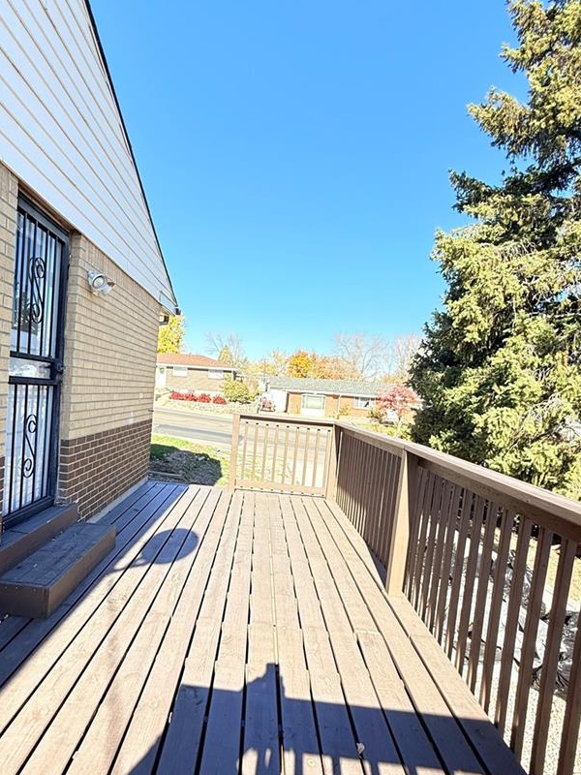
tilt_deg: -2.6
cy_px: 424
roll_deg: -5.4
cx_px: 218
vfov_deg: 78.8
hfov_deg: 62.6
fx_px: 470
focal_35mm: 21
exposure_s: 1/355
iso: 64
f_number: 2.2
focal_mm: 2.22
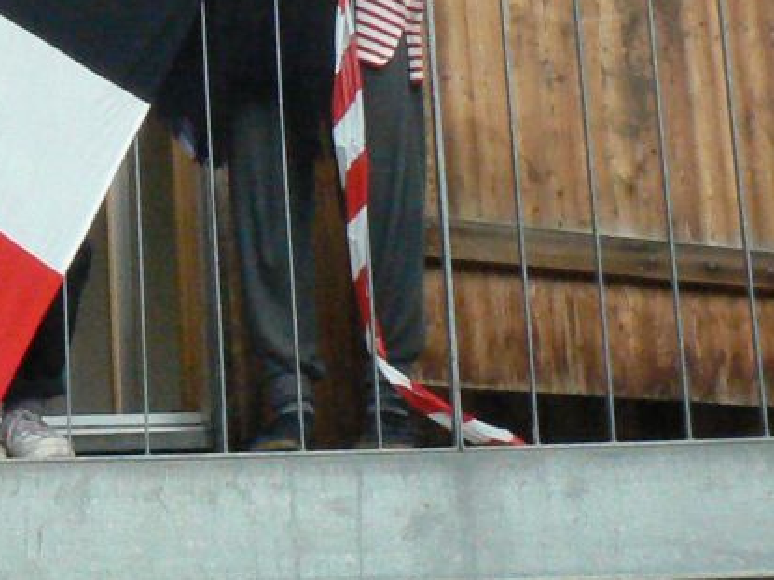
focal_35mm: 125
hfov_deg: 15.1
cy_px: -136
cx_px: -192
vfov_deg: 11.6
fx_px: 2794
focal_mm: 6
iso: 400
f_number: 8
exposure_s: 1/250
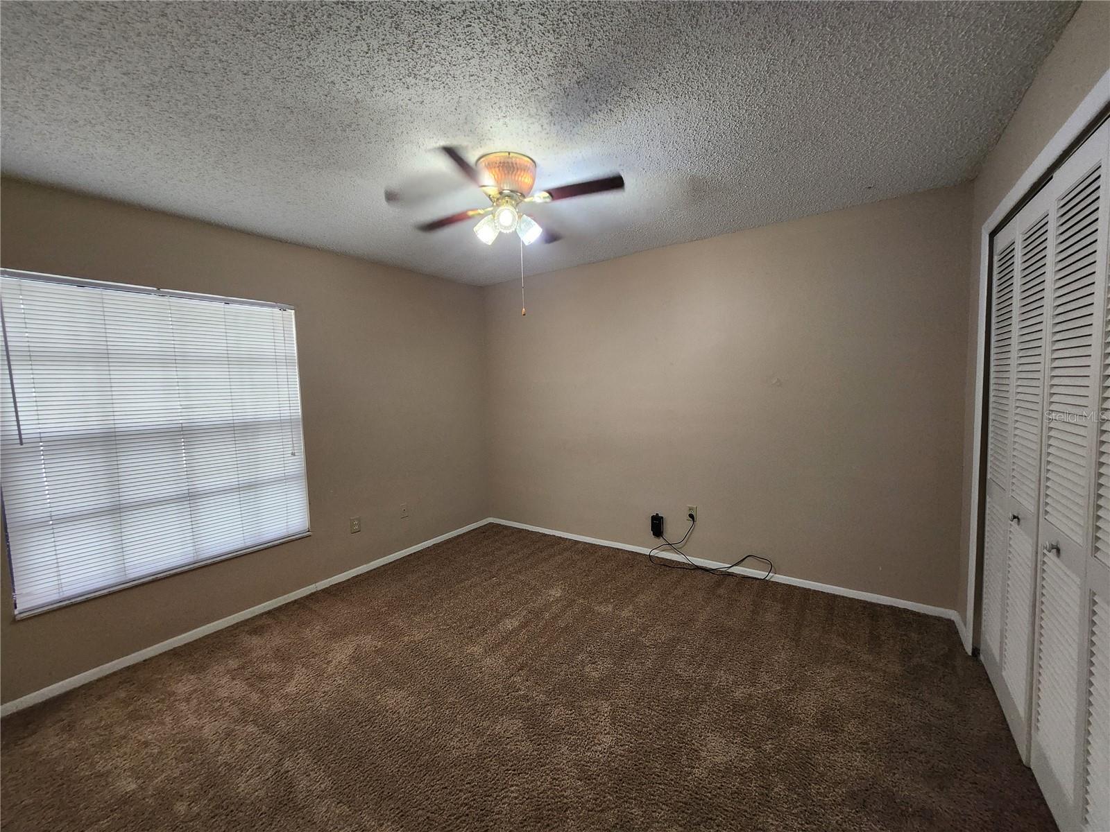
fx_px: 417
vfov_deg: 89.9
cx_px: 555
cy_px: 416
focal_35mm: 13
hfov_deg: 106.2
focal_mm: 1.74
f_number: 2.2
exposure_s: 1/60
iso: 160
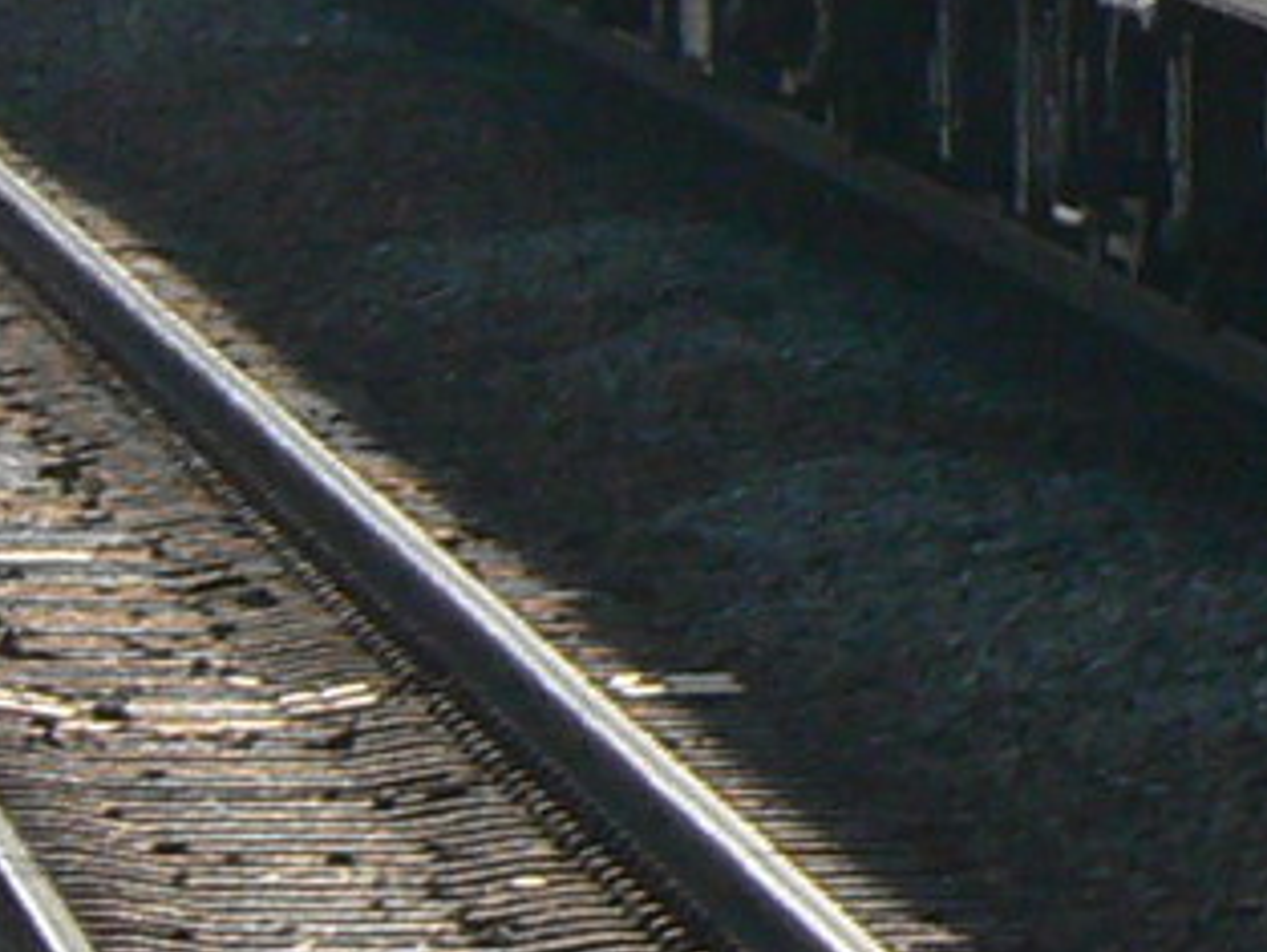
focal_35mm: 1496
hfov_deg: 1.3
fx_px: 54777
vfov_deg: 1.0
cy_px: -494
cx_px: 3267
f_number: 4
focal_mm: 40.7
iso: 80
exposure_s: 1/400
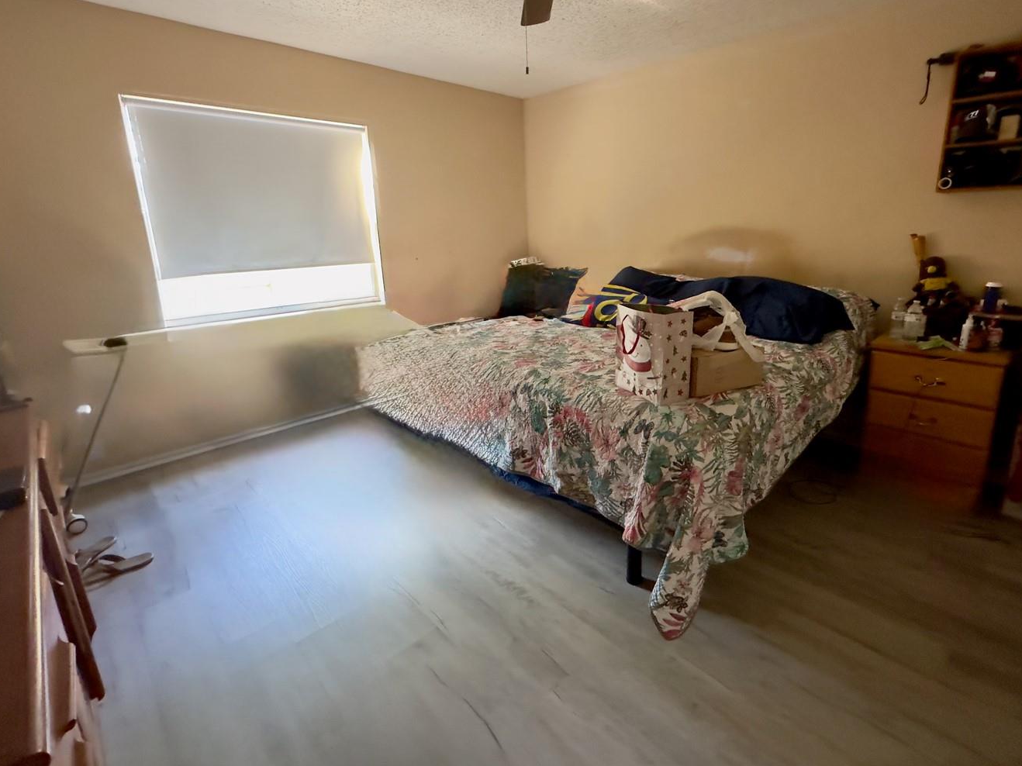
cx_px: 573
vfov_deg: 74.5
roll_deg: -0.3
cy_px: 340
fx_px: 502
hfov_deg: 90.6
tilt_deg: -14.9
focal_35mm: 17
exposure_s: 1/60
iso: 1000
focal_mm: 2.22
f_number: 2.2
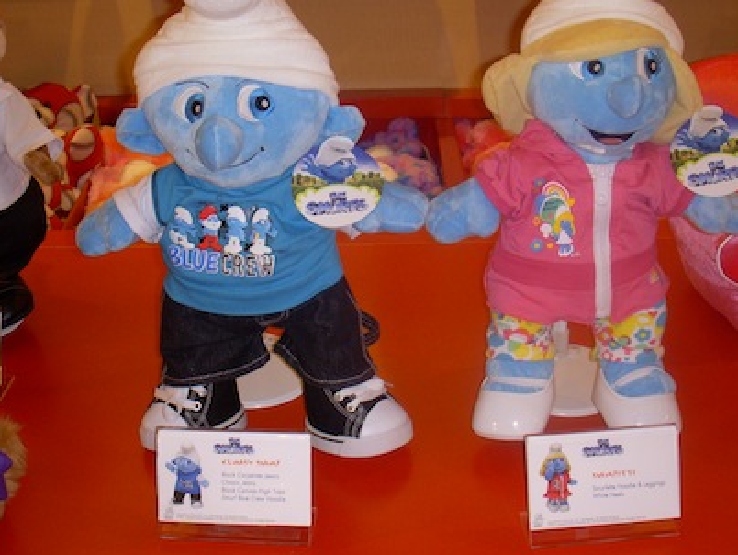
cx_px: 400
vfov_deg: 28.1
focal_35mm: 52
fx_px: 1109
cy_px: 260
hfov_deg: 36.8
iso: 100
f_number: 3.3
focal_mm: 6.3
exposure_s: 1/30
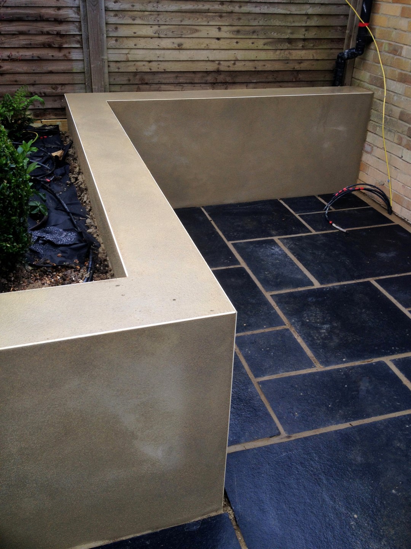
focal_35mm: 35
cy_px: 274
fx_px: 554
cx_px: 206
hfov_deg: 40.7
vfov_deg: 52.6
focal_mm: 4.28
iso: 50
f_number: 2.4
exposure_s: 1/162
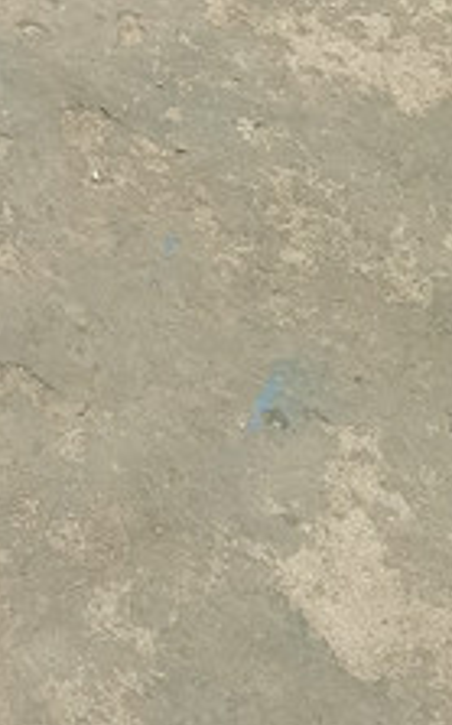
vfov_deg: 13.8
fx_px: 2705
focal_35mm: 137
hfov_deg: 8.5
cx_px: -741
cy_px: -533
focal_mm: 5.56
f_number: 1.6
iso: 200
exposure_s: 1/50
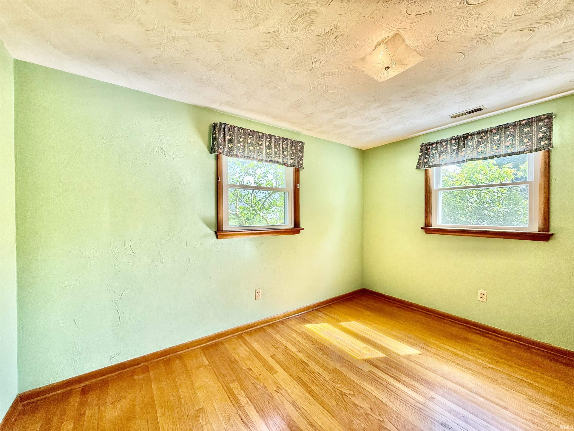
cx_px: 287
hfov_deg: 102.1
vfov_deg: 85.7
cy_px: 216
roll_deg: +0.1
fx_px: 232
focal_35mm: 14
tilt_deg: +0.8
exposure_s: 1/120
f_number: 2.2
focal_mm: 2.22
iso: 125
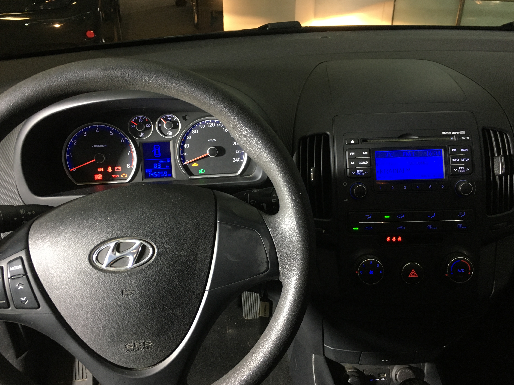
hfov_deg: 58.3
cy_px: 197
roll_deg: +1.2
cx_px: 250
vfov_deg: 45.4
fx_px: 460
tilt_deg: -29.0
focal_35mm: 31
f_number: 2.2
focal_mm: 4.15
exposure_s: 1/33
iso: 160
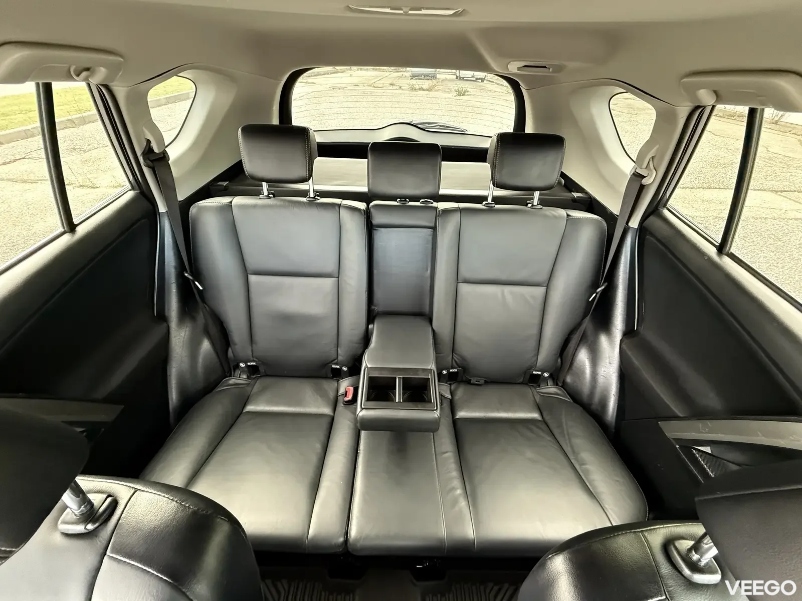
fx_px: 324
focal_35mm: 14
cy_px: 300
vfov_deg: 85.7
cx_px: 401
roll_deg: -3.3
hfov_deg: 102.1
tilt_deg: -37.2
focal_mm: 2.22
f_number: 2.2
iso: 800
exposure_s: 1/60
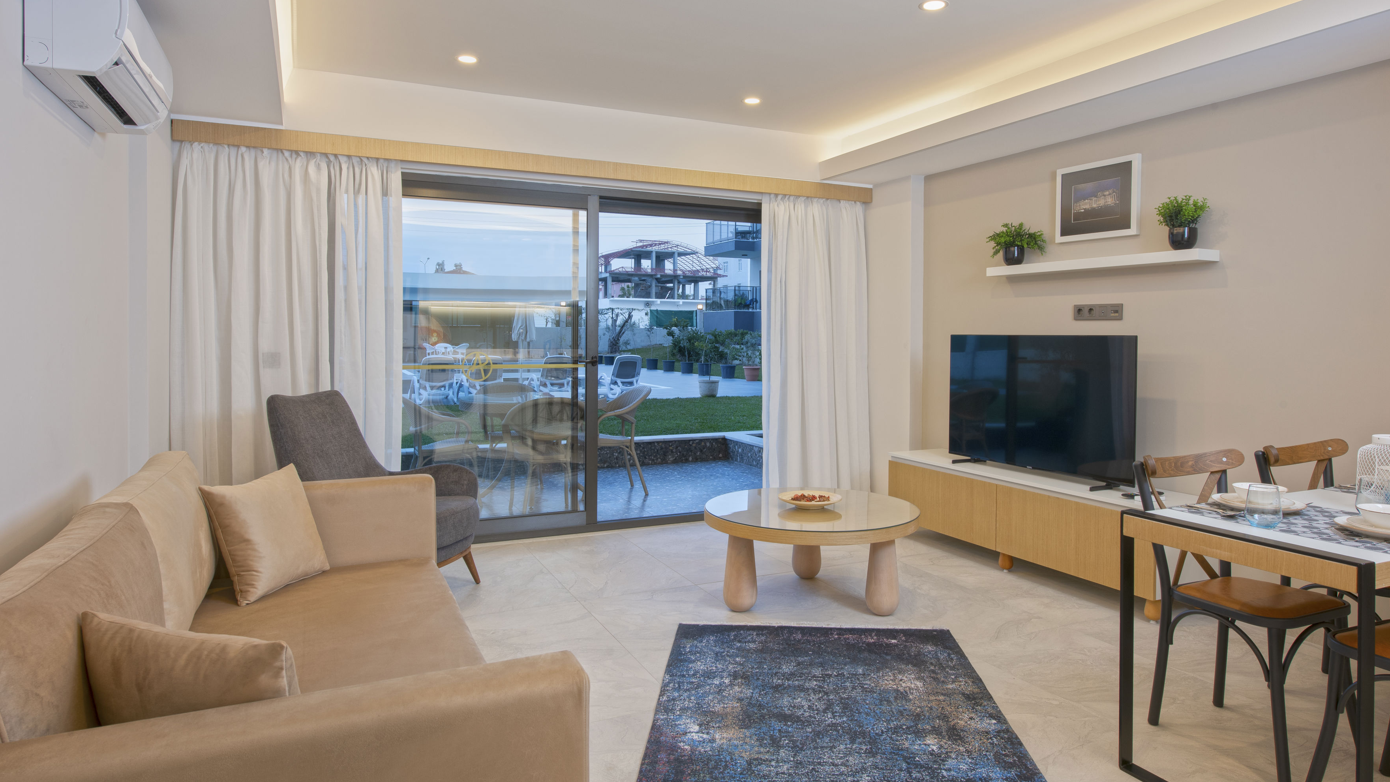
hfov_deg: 78.7
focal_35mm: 23
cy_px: 341
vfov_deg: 49.4
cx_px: 717
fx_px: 848
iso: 140
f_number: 13
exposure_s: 1
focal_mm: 21
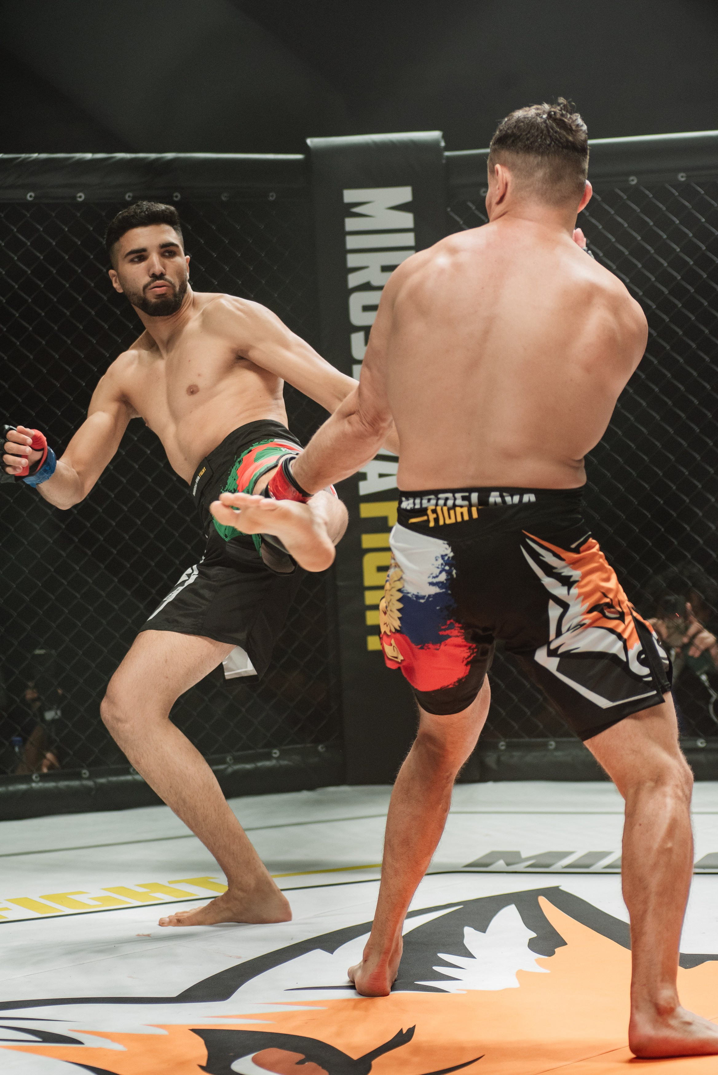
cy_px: 538
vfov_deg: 23.6
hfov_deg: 15.9
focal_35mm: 86
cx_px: 359
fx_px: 2571
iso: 720
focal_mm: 86
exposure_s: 1/640
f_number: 4
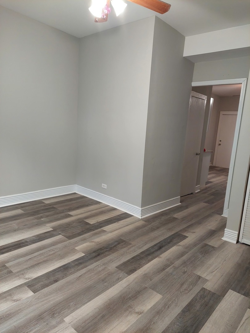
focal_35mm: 24
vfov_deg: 71.6
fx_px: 231
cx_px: 125
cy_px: 166
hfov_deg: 56.8
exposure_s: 1/60
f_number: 1.8
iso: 200
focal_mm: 5.23
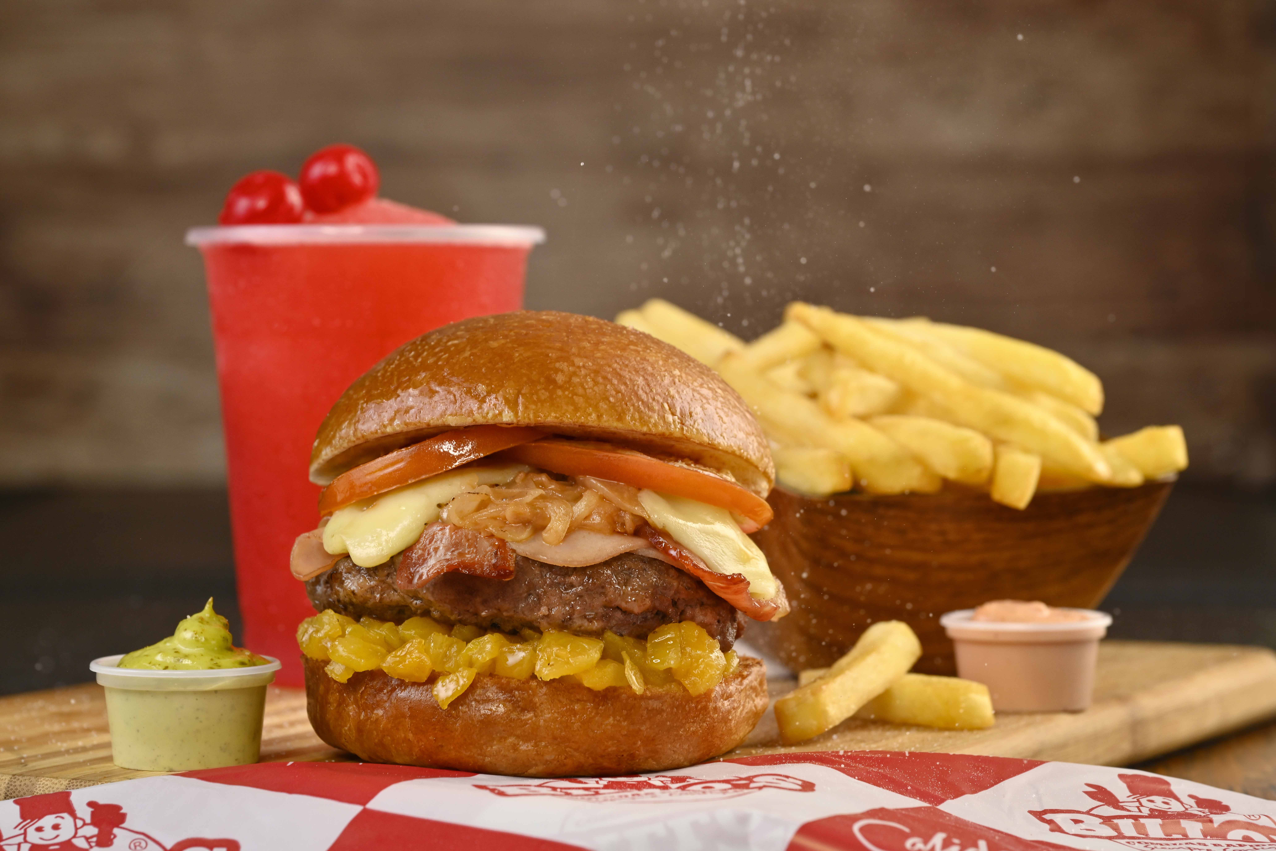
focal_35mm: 96
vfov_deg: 14.3
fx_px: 3402
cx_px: 638
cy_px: 426
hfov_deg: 21.2
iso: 400
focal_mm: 96
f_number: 9
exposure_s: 1/50
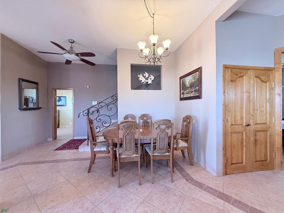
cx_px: 142
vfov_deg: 85.7
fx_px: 115
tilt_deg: +0.3
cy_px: 106
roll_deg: +0.3
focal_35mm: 14
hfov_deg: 102.1
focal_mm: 2.22
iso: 500
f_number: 2.2
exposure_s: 1/60
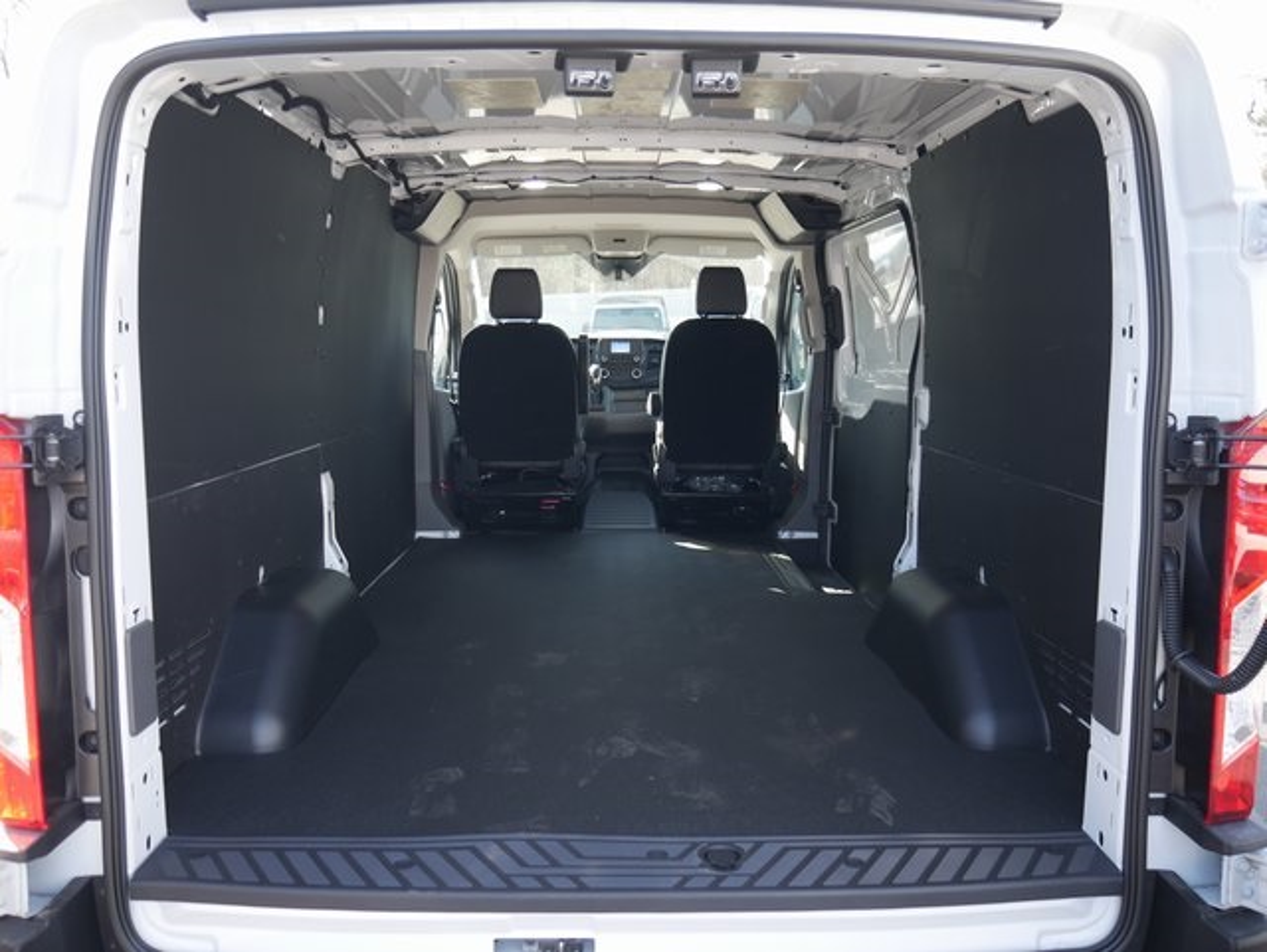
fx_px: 1026
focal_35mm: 28
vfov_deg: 49.8
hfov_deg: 63.4
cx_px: 634
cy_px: 476
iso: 200
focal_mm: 14
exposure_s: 1/100
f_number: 3.5
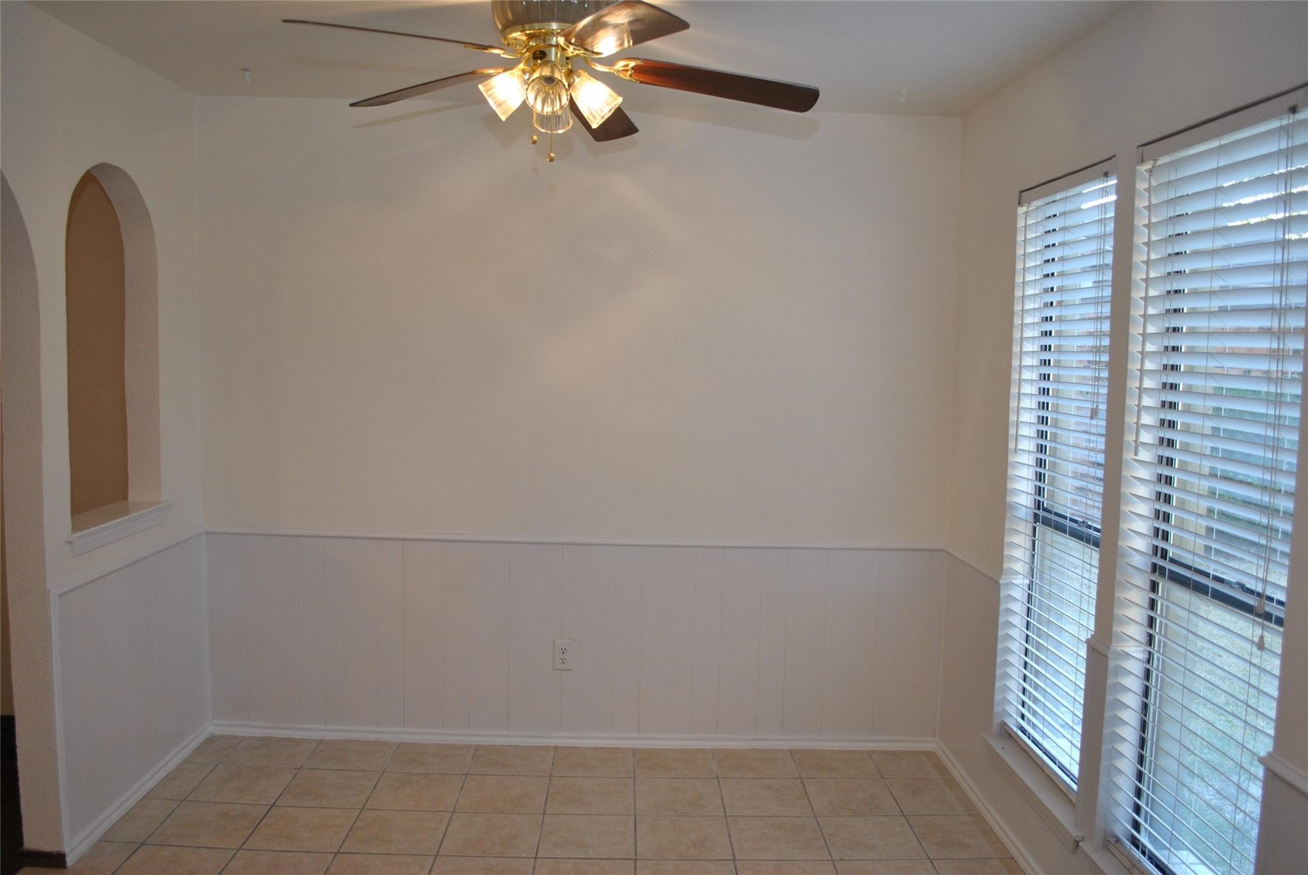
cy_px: 438
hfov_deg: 67.3
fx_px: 982
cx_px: 654
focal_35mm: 27
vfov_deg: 48.0
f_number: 3.5
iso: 400
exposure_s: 1/100
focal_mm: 18
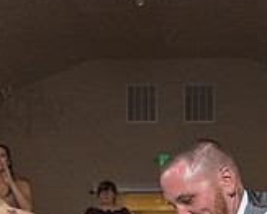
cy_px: 246
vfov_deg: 10.3
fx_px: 1172
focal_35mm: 148
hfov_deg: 13.0
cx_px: 147
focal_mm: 36
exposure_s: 1/200
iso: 2000
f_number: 5.6
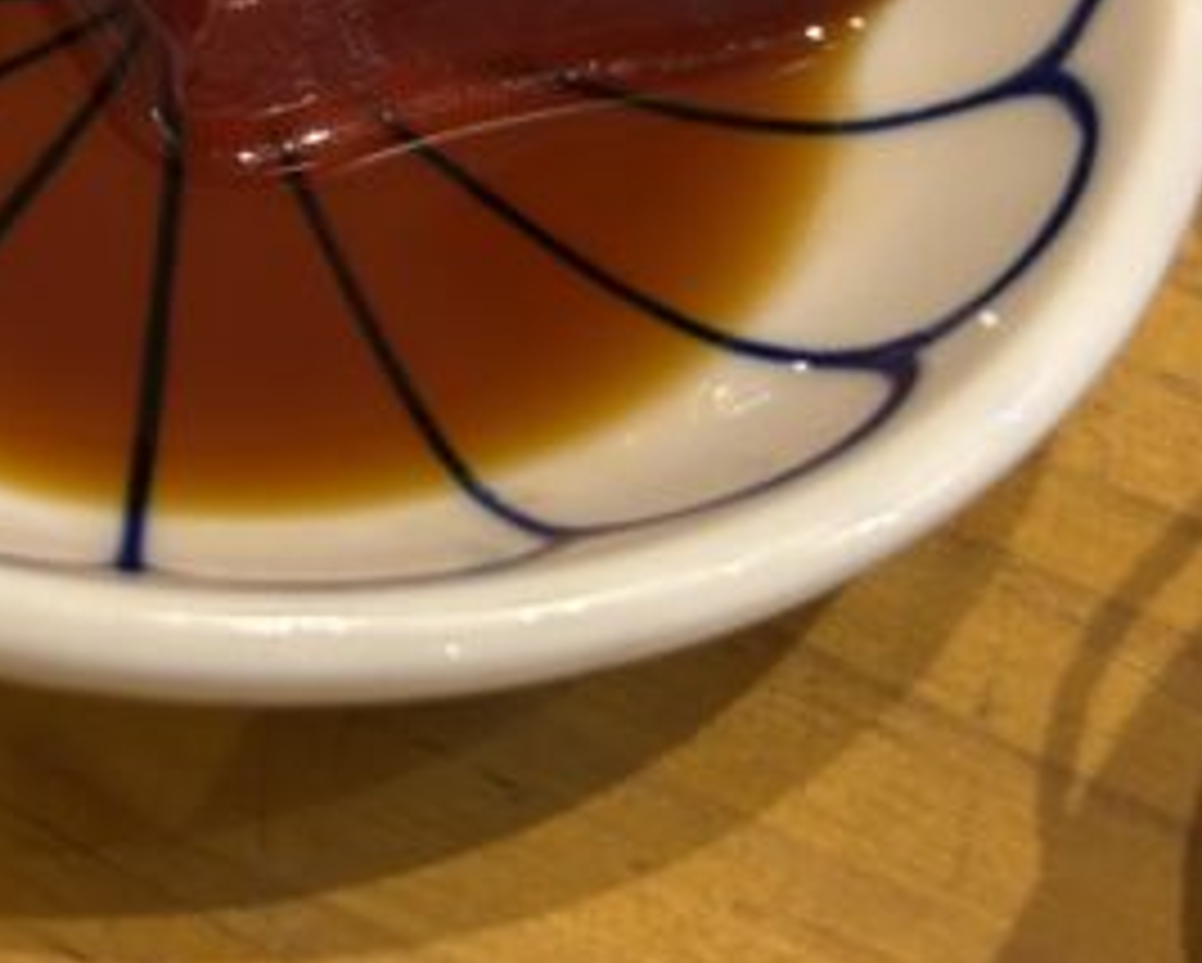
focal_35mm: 76
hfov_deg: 24.3
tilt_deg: -46.7
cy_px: -112
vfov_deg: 19.3
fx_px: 2706
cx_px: 122
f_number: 1.6
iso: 320
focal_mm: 5.96
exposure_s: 1/50
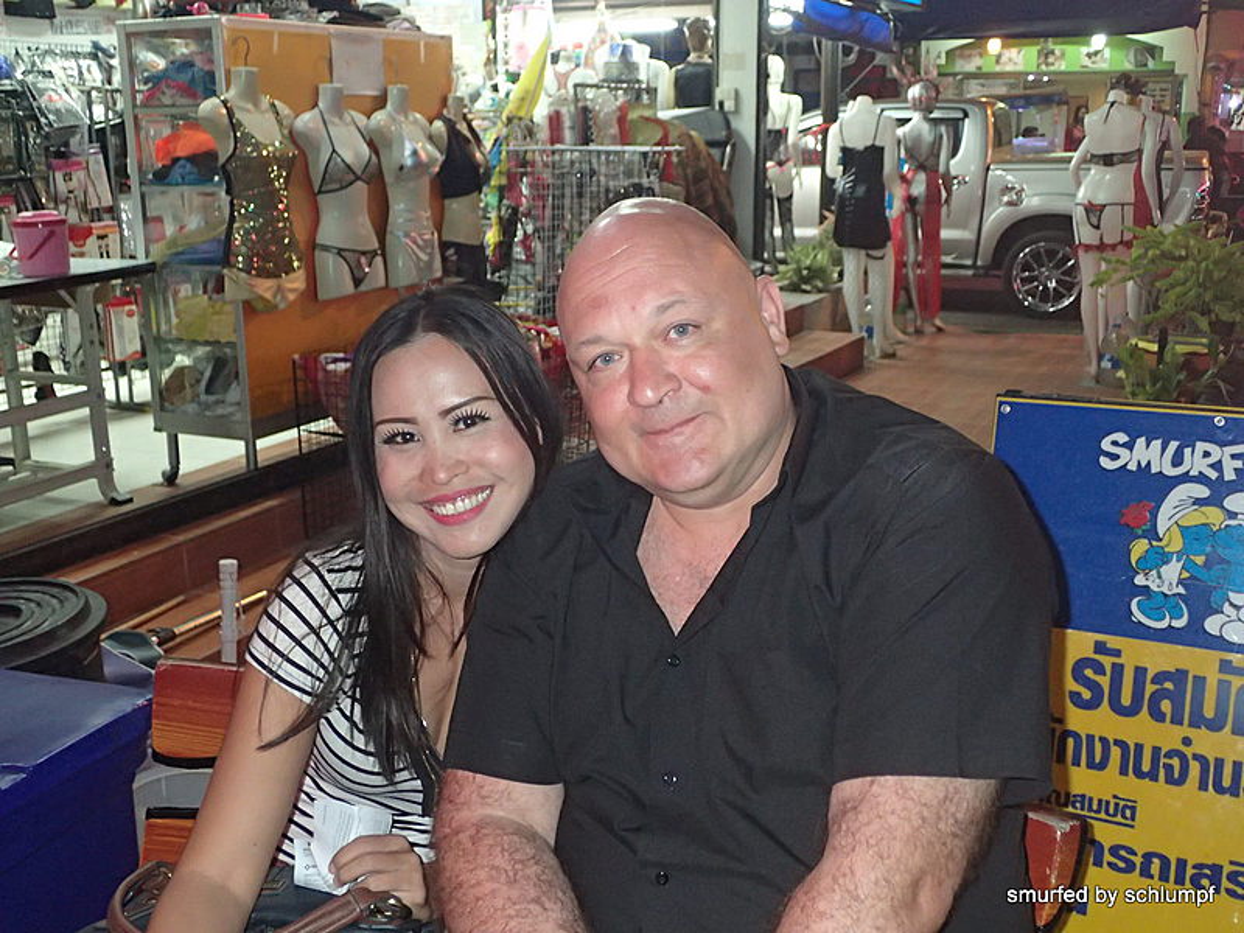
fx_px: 1366
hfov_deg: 49.0
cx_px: 622
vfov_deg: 37.7
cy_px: 466
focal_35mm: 38
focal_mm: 6.86
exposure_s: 1/40
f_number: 2.7
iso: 800
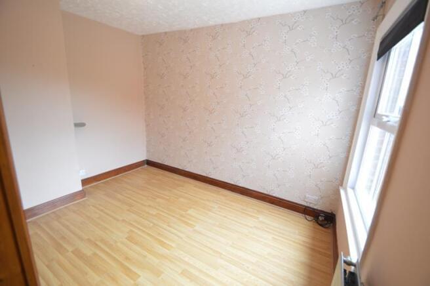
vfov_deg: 77.2
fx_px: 179
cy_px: 143
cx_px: 215
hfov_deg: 100.4
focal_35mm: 15
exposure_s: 1/15
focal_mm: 10
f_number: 3.5
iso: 280
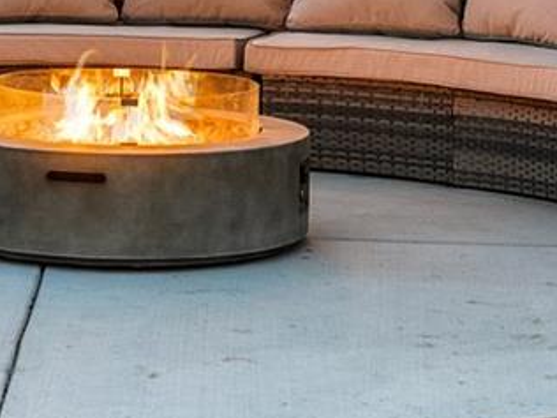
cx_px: 194
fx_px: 2349
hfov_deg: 13.5
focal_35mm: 146
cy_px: -208
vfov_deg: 9.9
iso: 640
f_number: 8
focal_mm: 30
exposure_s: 1/1.25
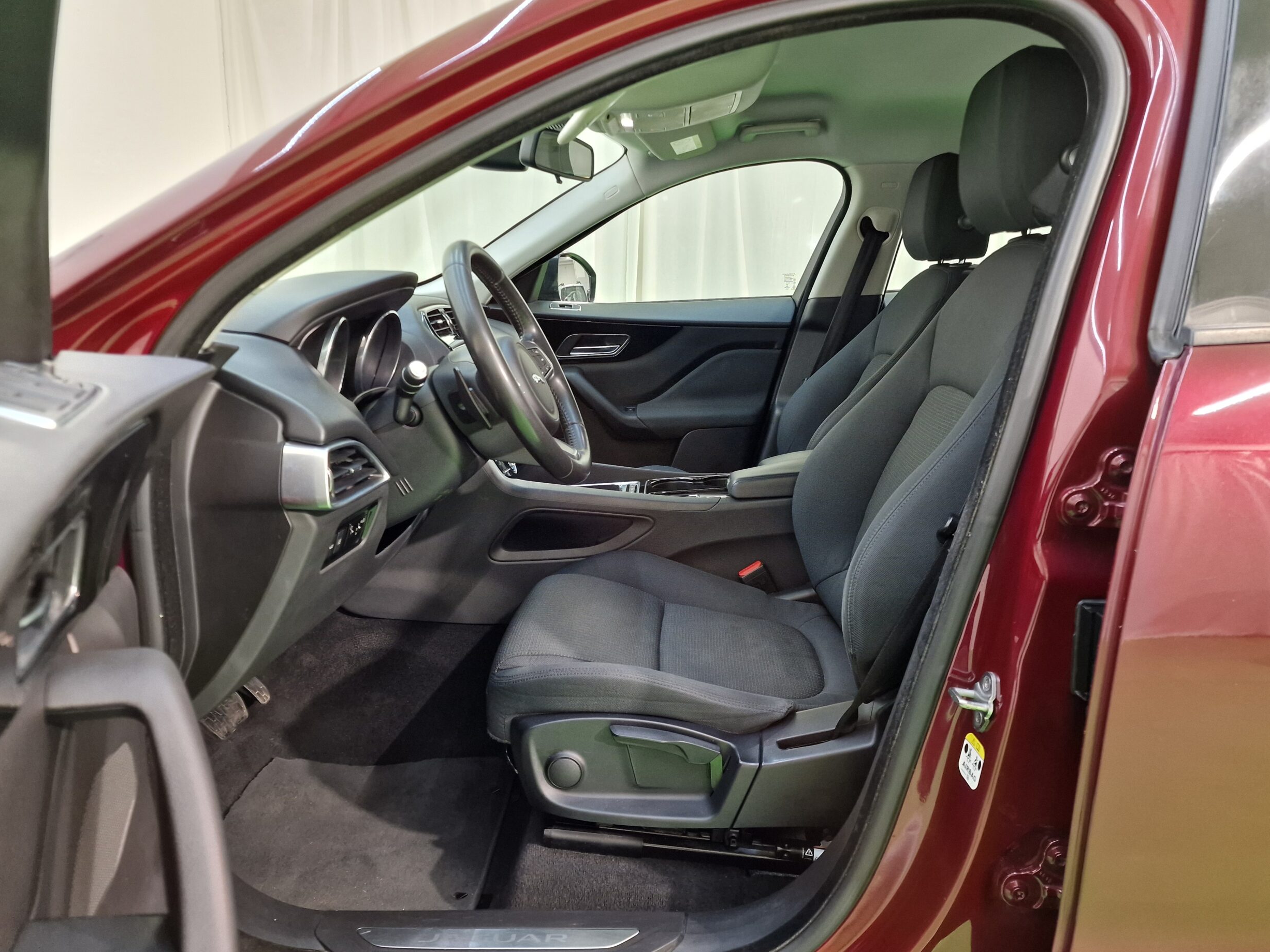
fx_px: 881
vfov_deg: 56.8
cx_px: 653
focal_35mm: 24
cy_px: 472
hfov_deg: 71.6
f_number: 1.8
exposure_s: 1/33
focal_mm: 6.4
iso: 400
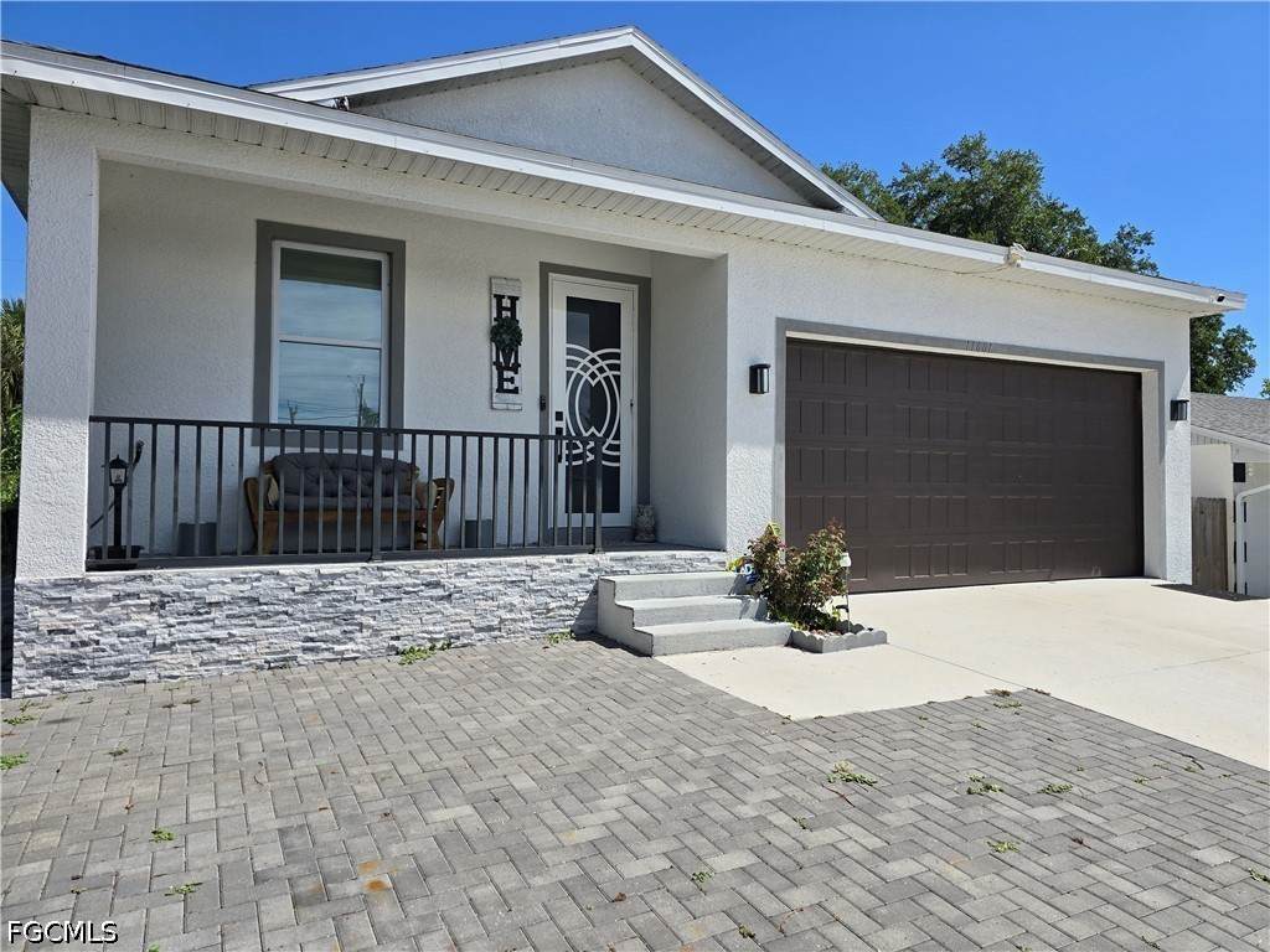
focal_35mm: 23
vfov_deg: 58.9
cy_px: 476
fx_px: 844
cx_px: 635
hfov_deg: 73.9
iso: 12
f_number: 1.7
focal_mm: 6.3
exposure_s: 1/968
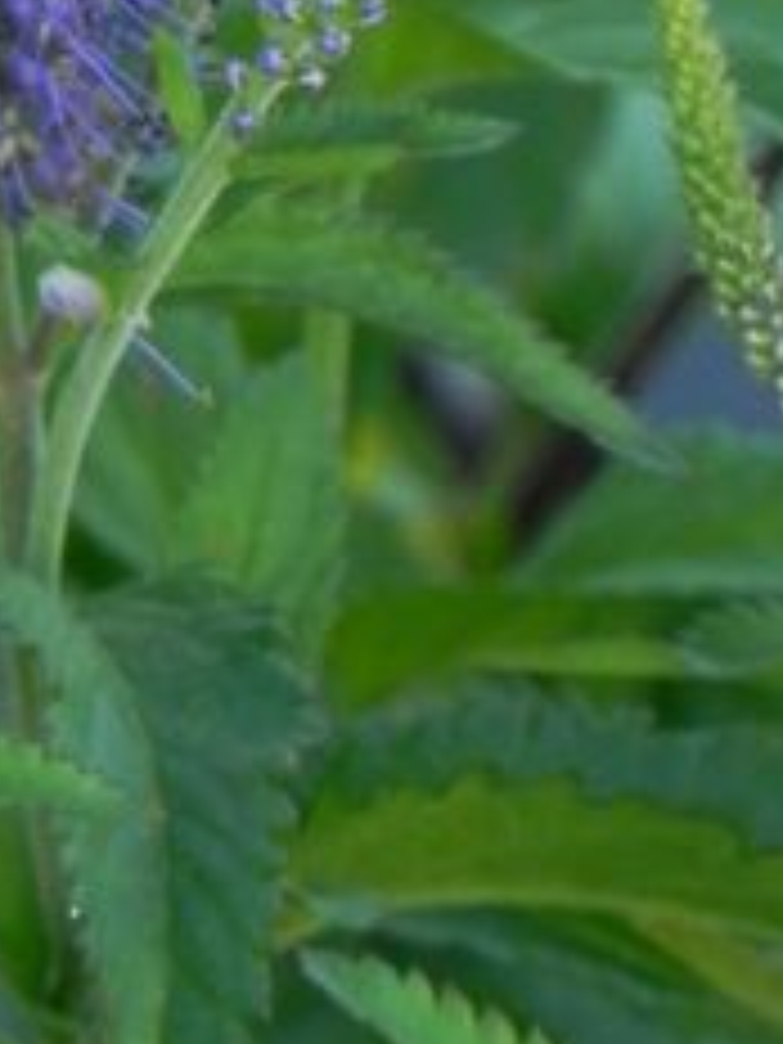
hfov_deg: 2.0
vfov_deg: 2.7
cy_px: -378
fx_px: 22016
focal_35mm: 730
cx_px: -414
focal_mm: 37.7
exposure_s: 1/80
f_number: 4.5
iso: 160
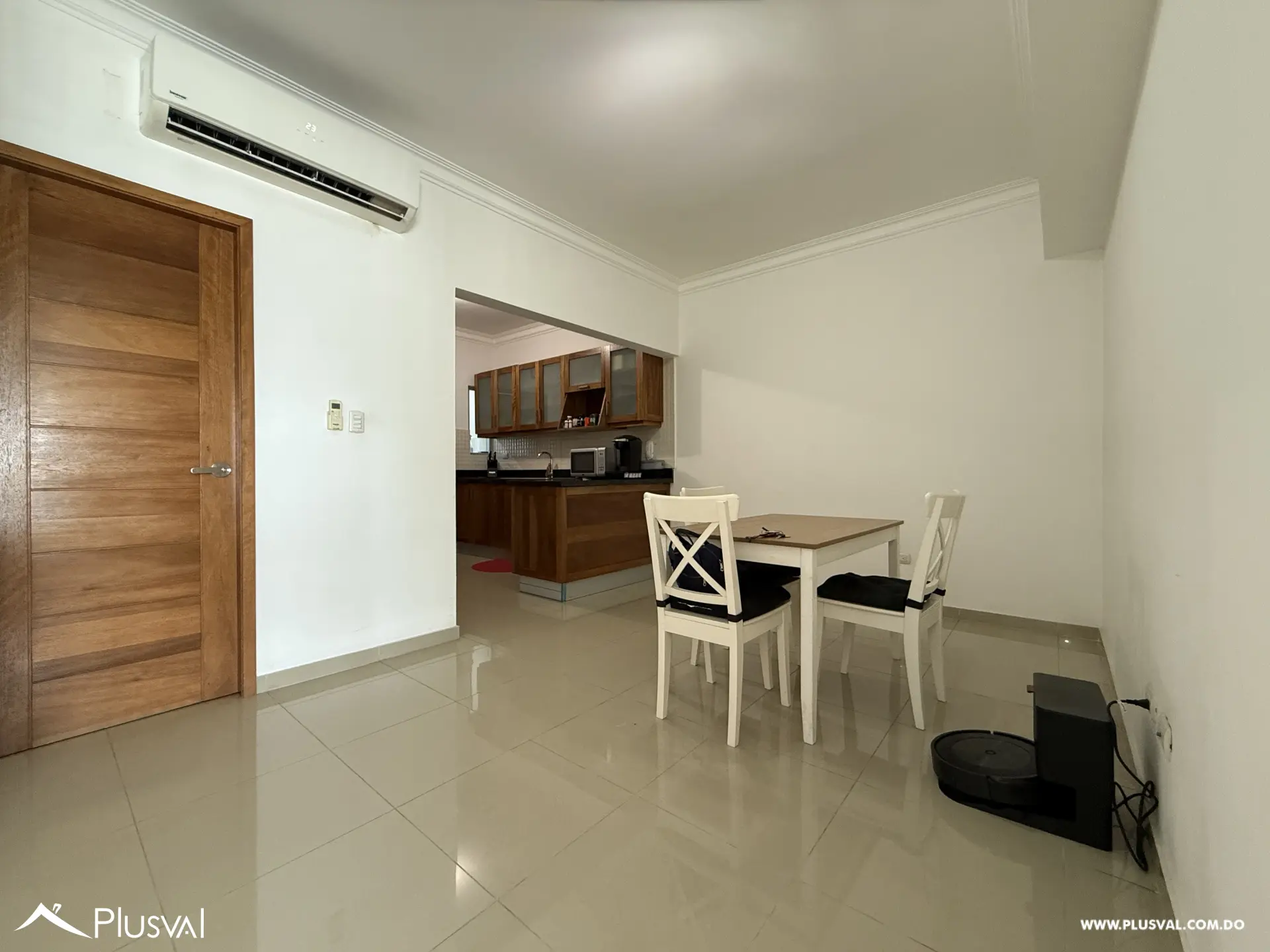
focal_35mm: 14
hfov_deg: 102.1
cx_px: 635
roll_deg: -1.1
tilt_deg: +0.1
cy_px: 476
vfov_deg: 85.7
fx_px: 514
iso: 320
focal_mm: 2.22
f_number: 2.2
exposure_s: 1/60
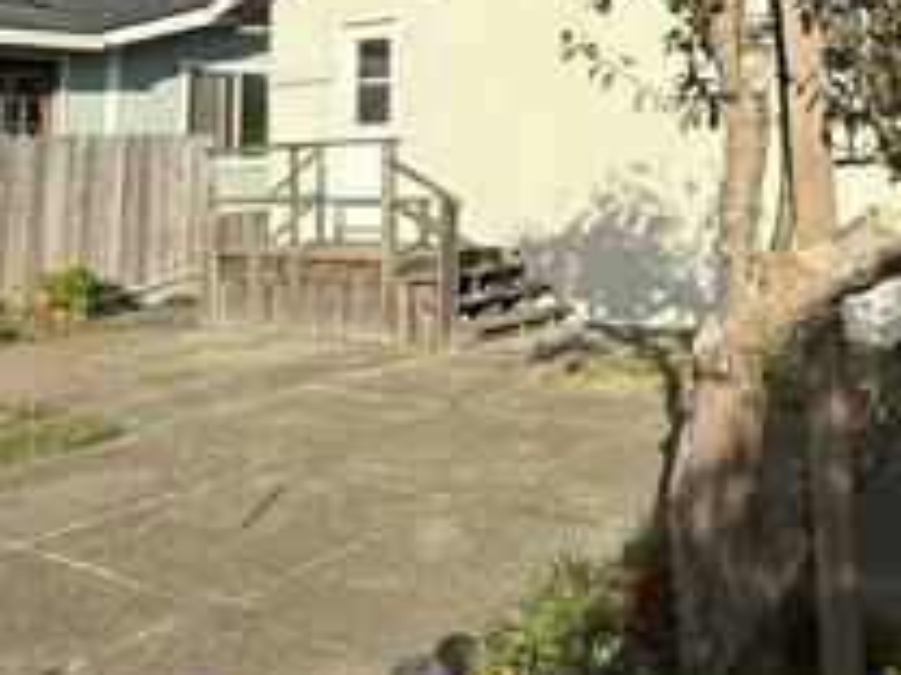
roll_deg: +1.5
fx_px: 1119
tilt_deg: +7.2
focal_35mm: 43
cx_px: 658
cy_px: 43
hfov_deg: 42.7
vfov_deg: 31.7
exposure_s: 1/3460
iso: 50
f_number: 2.2
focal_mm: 2.22
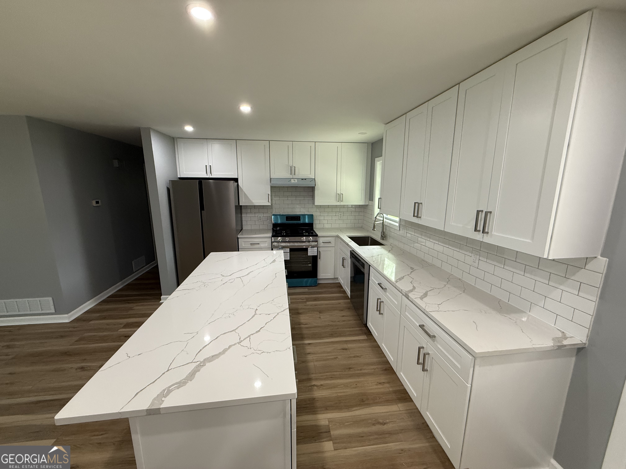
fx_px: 253
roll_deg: -0.8
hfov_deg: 102.1
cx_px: 313
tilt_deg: -11.1
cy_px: 234
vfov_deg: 85.7
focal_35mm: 14
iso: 320
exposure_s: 1/120
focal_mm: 2.22
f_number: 2.2
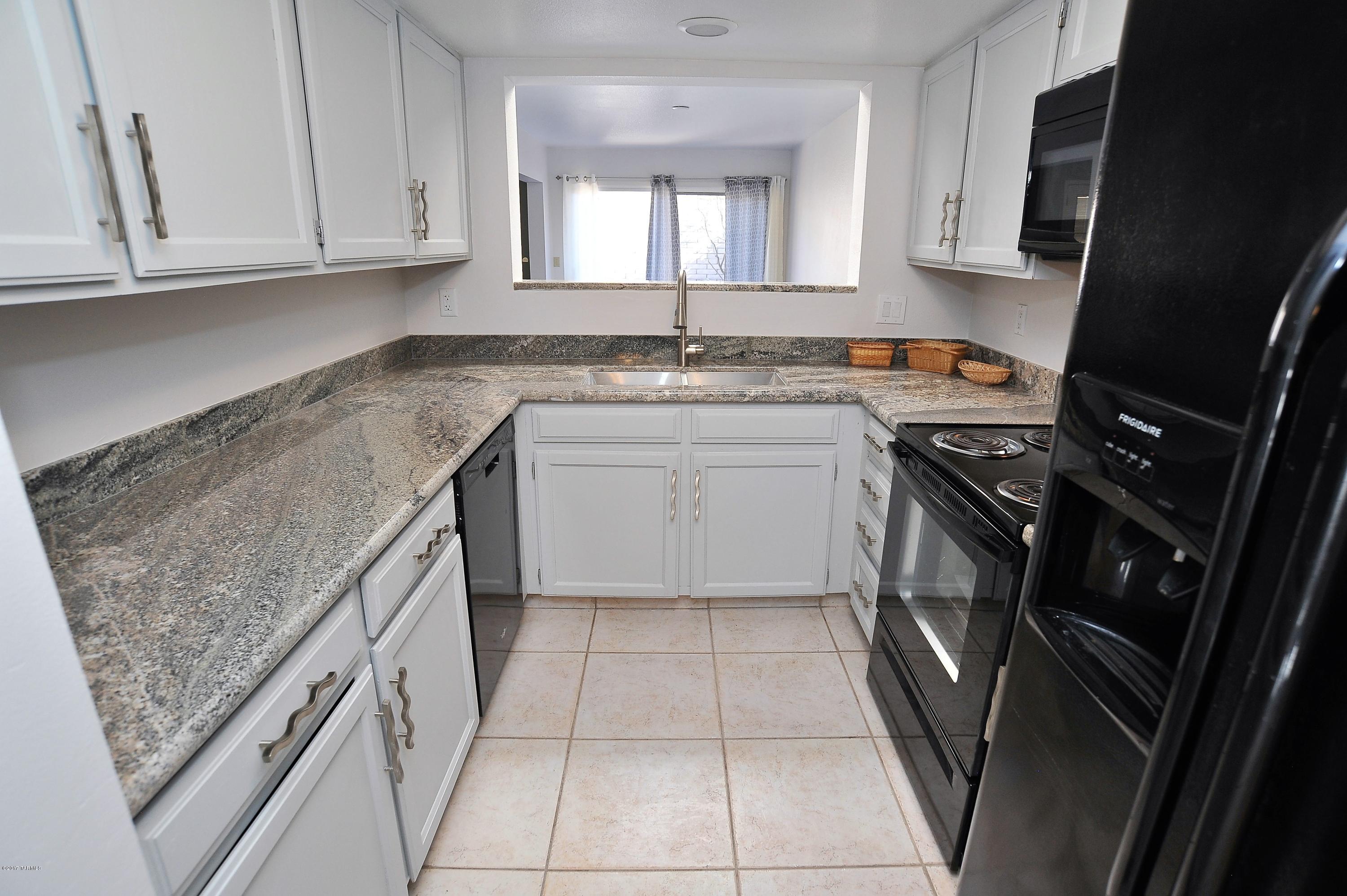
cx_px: 674
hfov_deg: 90.0
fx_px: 673
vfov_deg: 67.3
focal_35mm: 18
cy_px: 448
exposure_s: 1/30
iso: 800
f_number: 8
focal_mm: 18
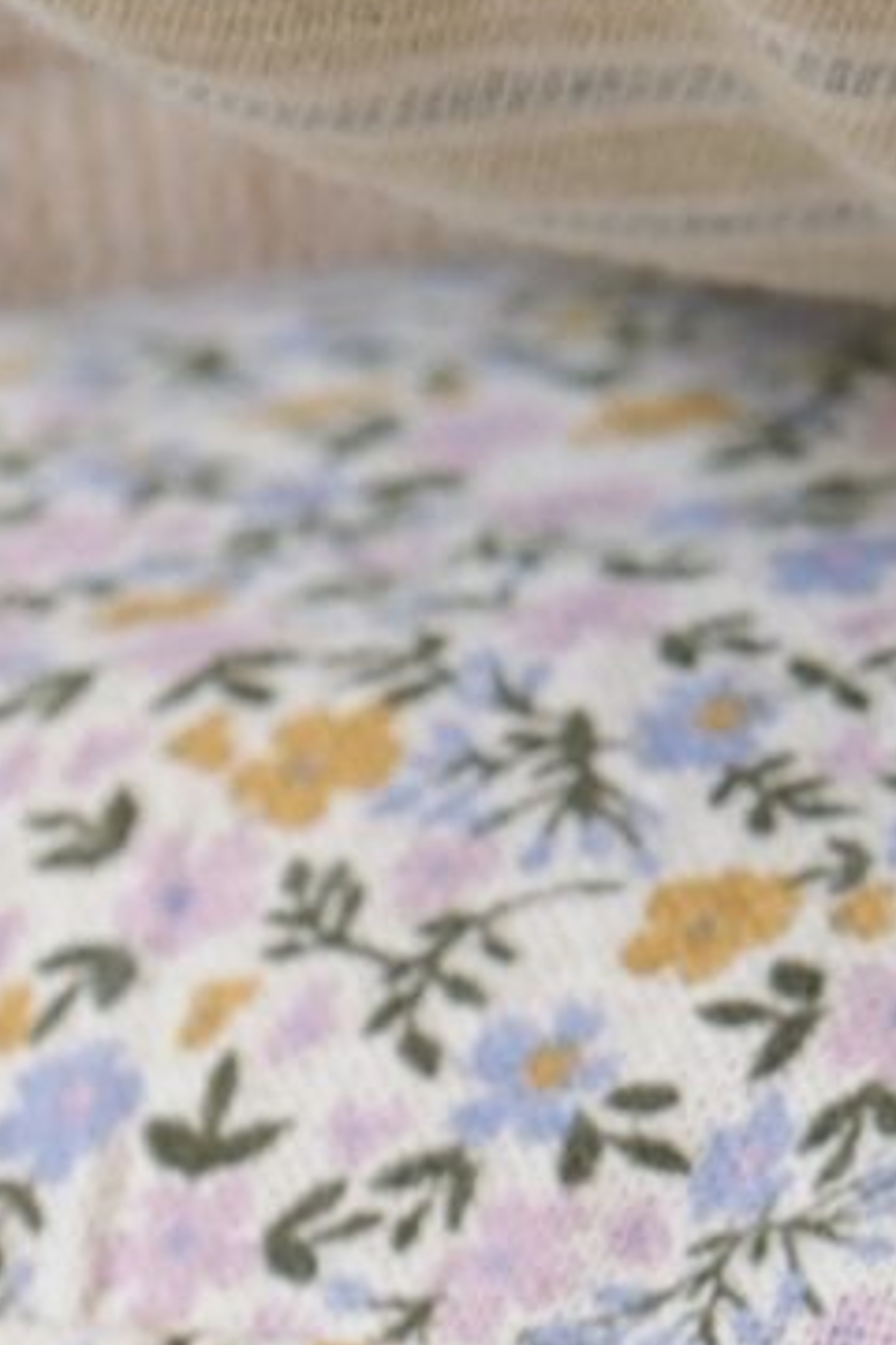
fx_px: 15679
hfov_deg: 3.3
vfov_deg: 4.9
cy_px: 788
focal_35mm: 420
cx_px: 1424
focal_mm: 39.3
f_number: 4
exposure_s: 1/52
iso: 250
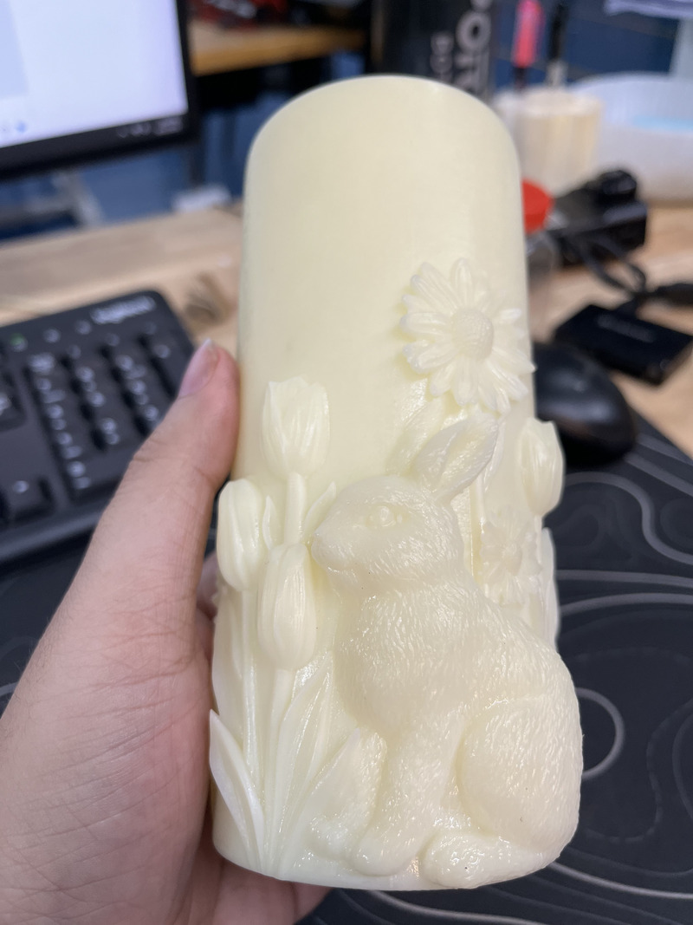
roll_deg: +2.8
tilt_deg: -40.7
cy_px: 462
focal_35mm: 26
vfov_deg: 67.3
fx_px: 694
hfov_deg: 53.1
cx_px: 346
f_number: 1.6
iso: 80
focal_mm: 5.1
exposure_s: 1/100
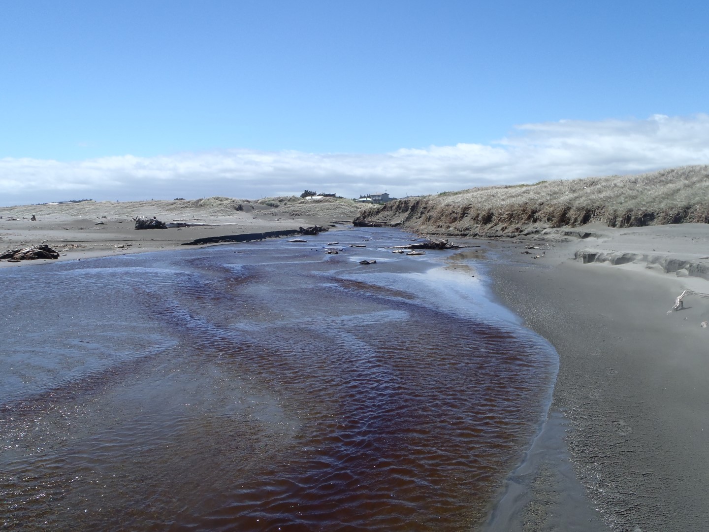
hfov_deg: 63.4
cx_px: 354
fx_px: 573
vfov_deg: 49.7
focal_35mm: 28
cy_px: 266
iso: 80
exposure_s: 1/800
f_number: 4.5
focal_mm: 5
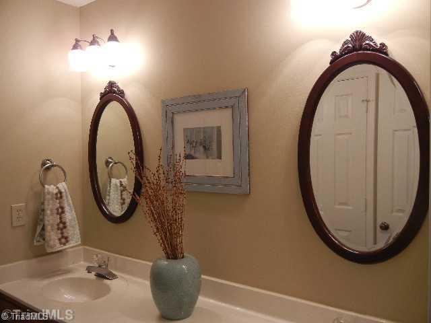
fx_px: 374
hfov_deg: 60.0
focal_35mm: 30
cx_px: 216
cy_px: 162
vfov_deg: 46.8
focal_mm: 5.4
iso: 160
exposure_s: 1/38.1
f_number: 3.5
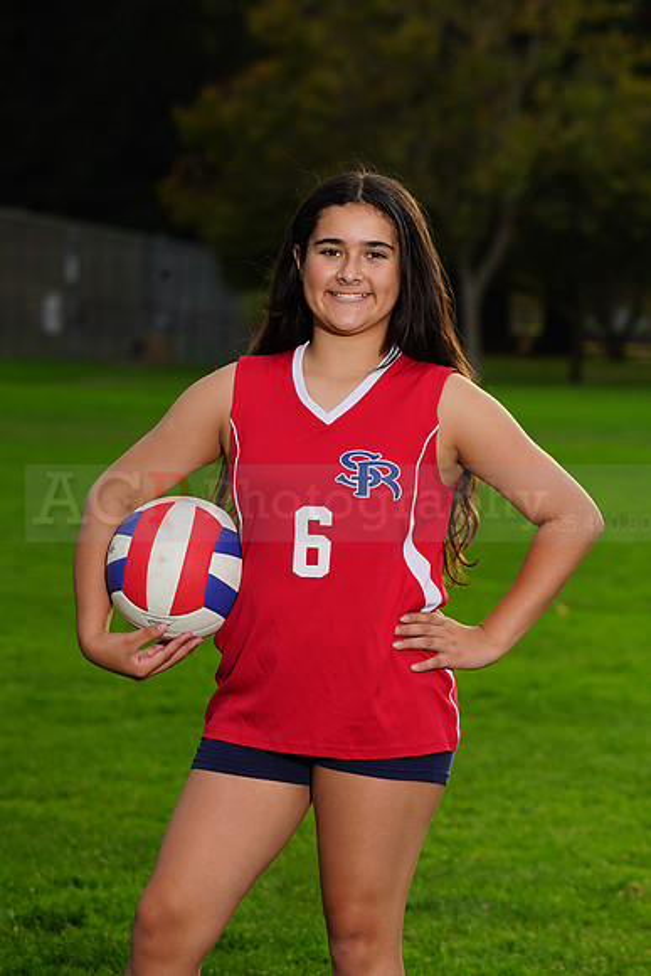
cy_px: 488
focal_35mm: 187
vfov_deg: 11.0
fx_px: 5069
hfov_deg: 7.3
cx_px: 326
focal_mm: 187
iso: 160
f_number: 9
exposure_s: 1/250
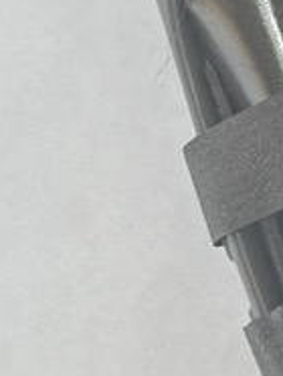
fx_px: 1794
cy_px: 267
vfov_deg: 11.9
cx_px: 271
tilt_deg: -85.0
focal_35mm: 165
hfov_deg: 9.0
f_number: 1.78
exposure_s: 1/110
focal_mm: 6.76
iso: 200
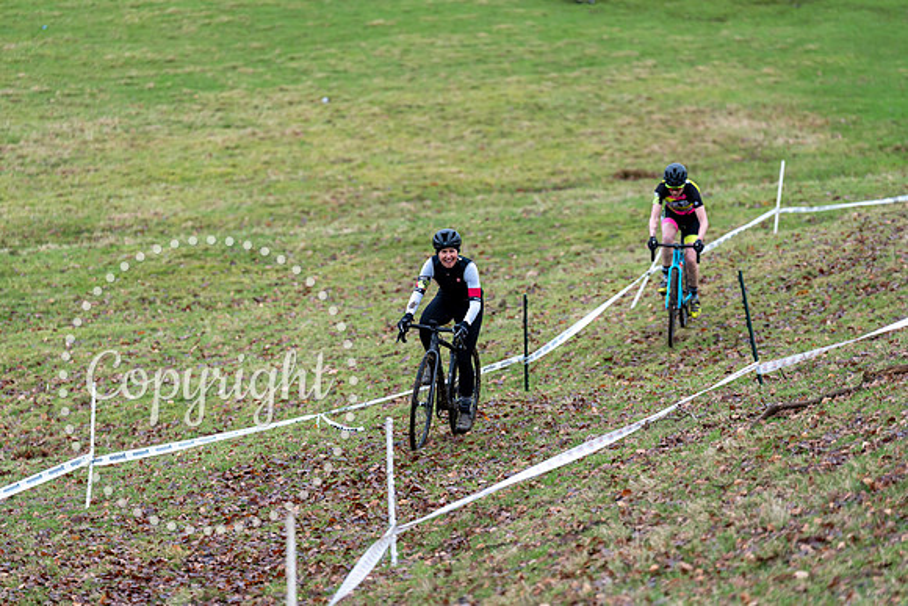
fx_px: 4591
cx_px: 454
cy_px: 303
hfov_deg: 11.3
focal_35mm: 182
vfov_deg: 7.5
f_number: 3.2
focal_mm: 182
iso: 1000
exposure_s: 1/1000
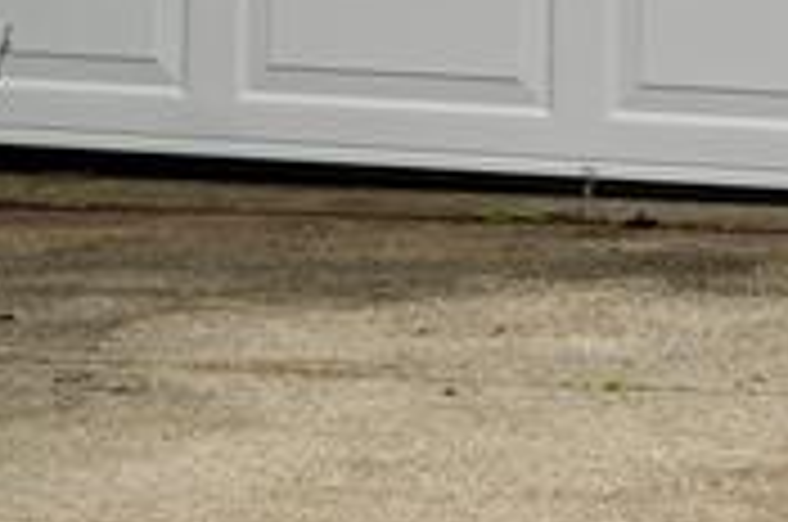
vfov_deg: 4.6
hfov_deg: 6.9
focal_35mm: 293
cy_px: -580
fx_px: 6402
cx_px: 1274
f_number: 4.5
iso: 100
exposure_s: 1/250
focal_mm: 50
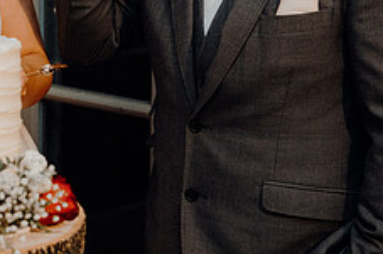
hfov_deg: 18.3
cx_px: 40
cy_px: 4
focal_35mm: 110
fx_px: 1169
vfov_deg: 12.3
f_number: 3.5
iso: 2500
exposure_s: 1/160
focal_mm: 43
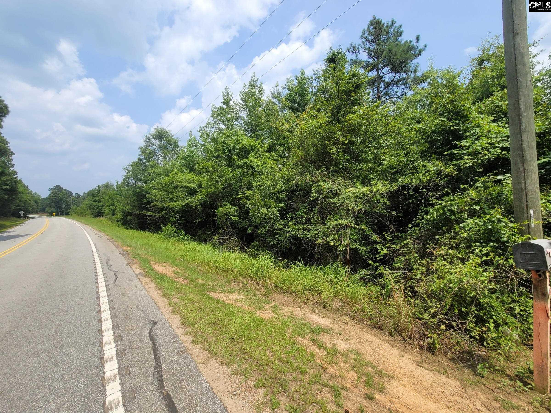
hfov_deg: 106.2
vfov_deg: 89.9
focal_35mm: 13
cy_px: 206
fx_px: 207
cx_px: 276
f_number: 2.2
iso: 64
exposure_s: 1/1667
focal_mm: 2.2
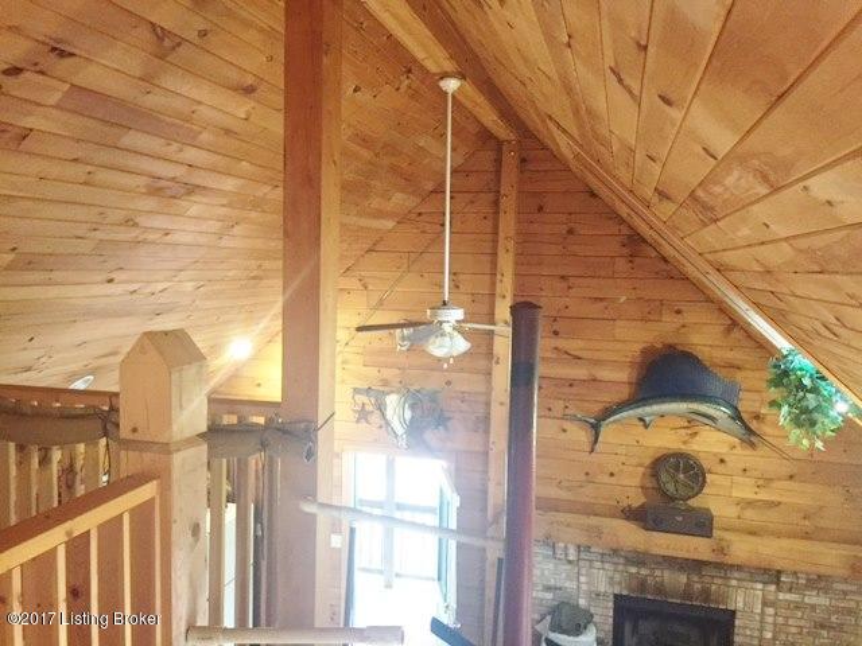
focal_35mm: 29
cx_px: 431
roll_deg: -2.4
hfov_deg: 61.7
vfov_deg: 48.2
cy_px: 323
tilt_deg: -4.4
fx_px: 722
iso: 250
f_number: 2.2
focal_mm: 4.15
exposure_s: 1/30
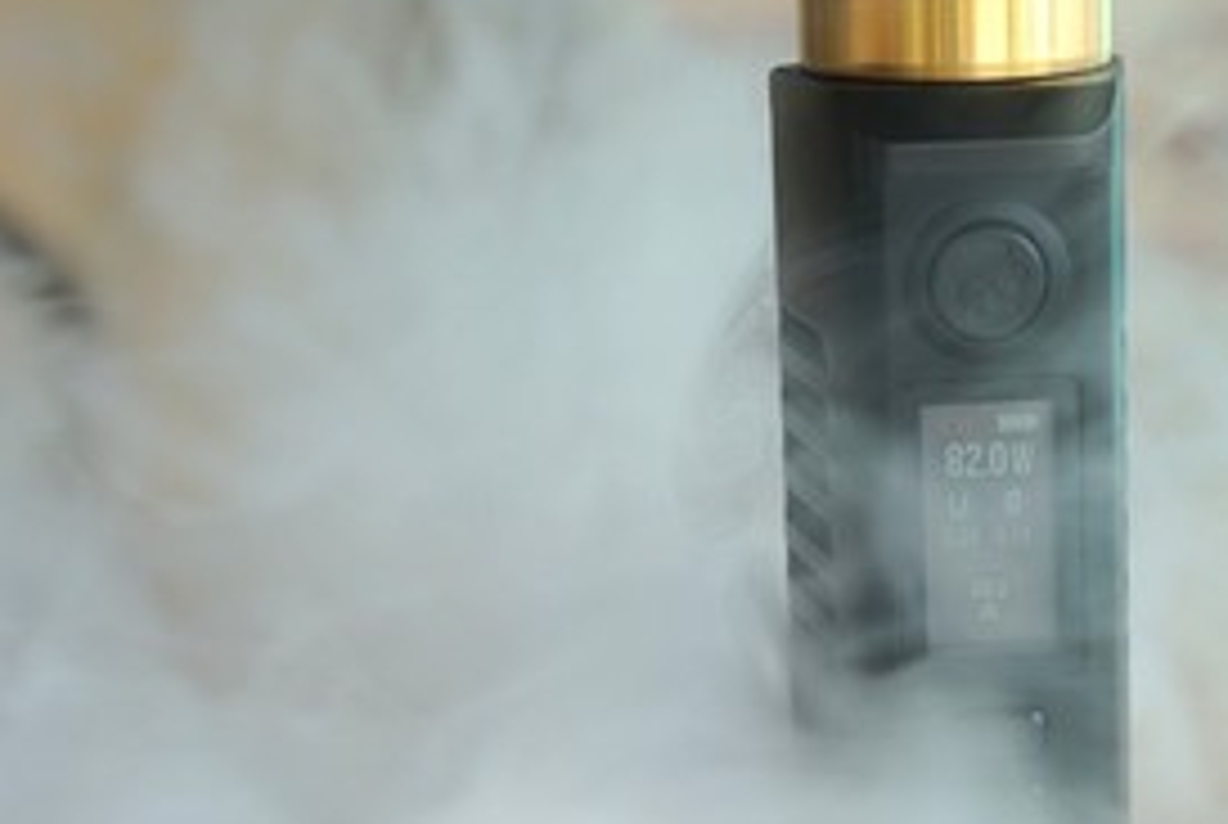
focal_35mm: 90
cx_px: 985
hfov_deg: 22.3
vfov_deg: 15.2
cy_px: 457
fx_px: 3075
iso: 100
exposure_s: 1/80
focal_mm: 41
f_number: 4.5
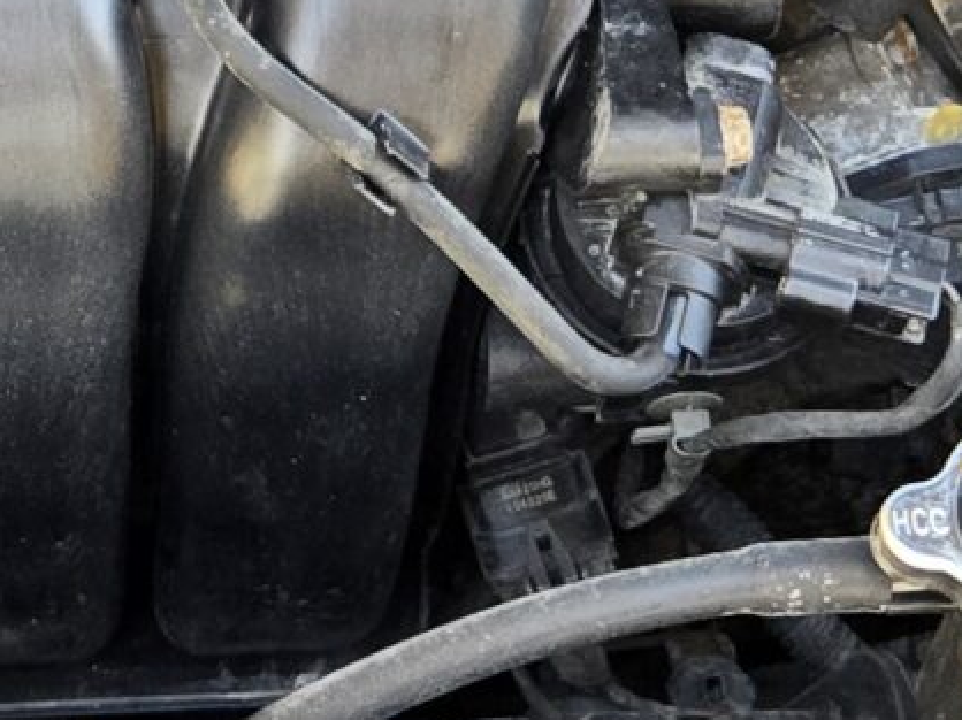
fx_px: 3916
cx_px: -5
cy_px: -207
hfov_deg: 13.8
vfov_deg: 10.3
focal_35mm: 141
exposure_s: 1/180
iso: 125
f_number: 1.8
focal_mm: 5.4
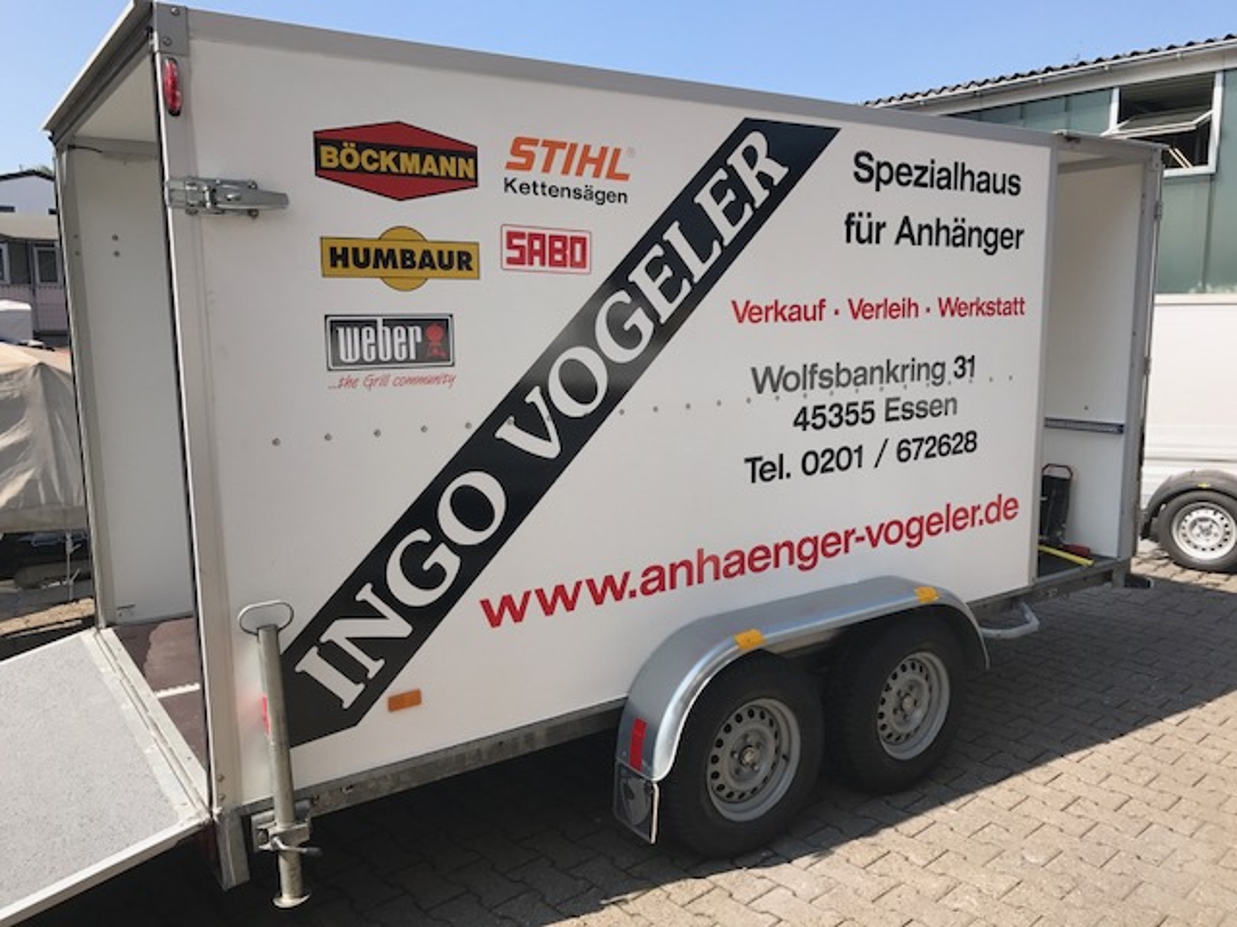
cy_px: 464
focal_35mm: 28
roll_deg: +0.3
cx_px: 618
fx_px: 1001
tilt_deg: -7.0
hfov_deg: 63.4
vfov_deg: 49.7
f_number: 1.8
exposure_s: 1/1350
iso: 20
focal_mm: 3.99
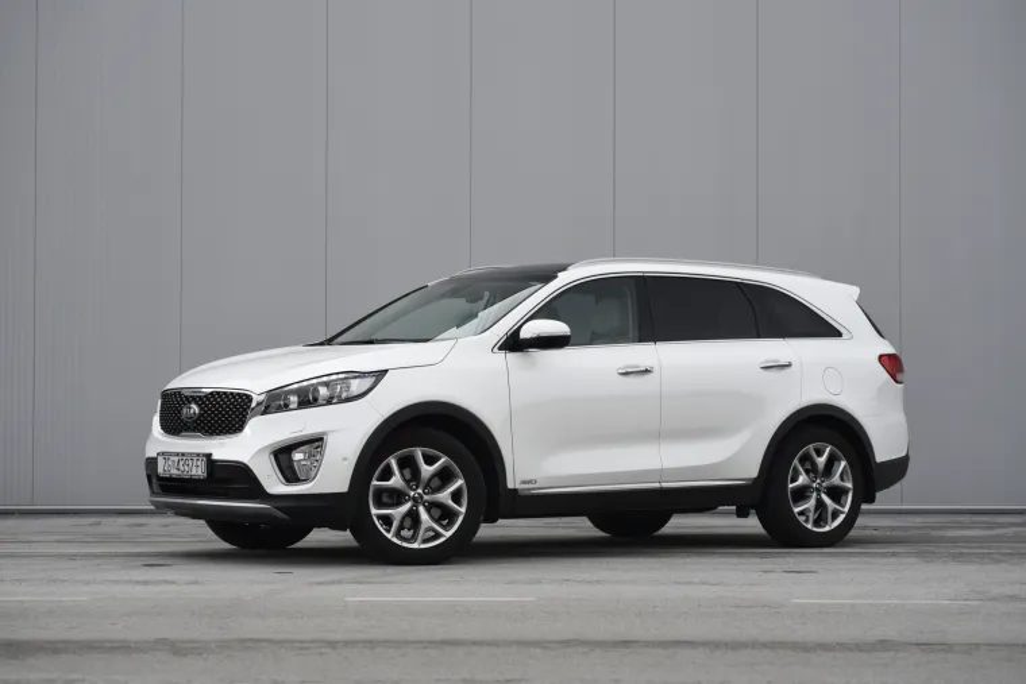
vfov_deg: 16.1
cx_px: 513
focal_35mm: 85
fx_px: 2423
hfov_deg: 23.9
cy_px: 342
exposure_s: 1/125
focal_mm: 85
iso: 160
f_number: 4
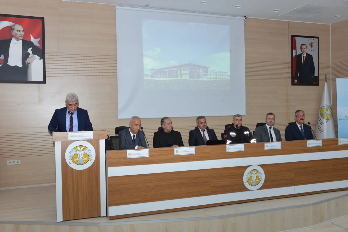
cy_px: 116
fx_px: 329
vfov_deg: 38.9
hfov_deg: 55.8
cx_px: 174
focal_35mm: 34
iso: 1600
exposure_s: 1/80
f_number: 8
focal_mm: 34
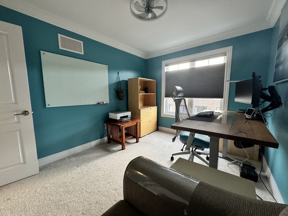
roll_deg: +0.3
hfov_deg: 102.1
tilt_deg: -6.4
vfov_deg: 85.7
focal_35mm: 14
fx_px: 116
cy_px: 108
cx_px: 144
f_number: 2.2
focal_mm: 2.22
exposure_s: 1/120
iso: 250
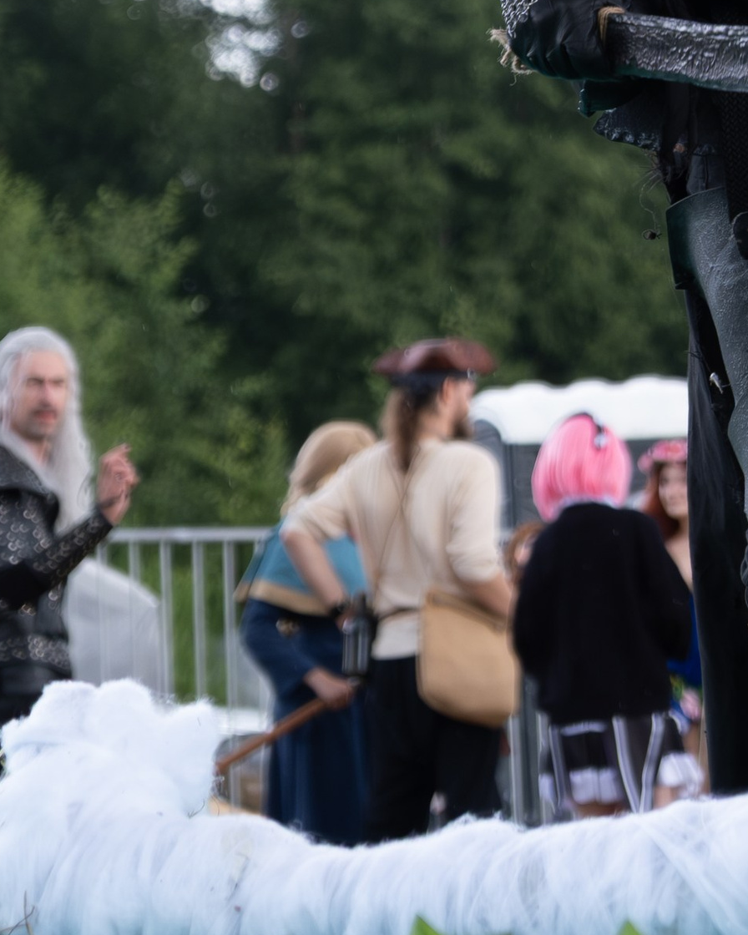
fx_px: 7389
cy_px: -412
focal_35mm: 267
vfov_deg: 7.1
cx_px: 976
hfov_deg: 5.8
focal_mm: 55
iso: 800
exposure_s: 1/640
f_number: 3.6
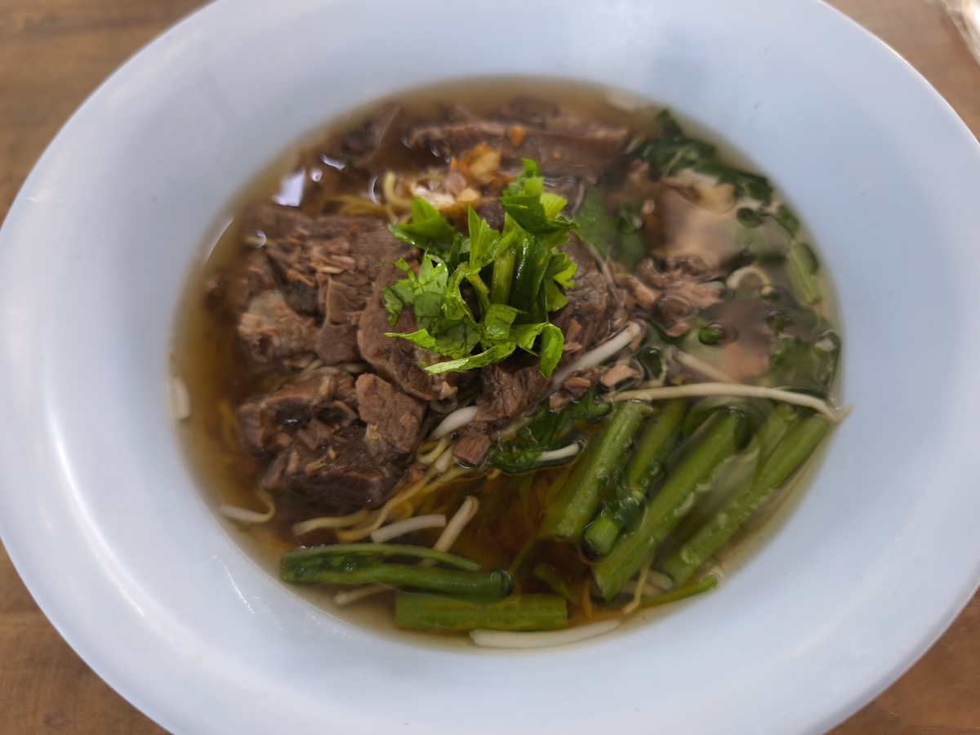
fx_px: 651
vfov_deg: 58.9
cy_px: 368
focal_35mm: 23
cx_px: 490
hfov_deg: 73.9
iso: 250
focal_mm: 6.57
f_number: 1.6
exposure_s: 1/50
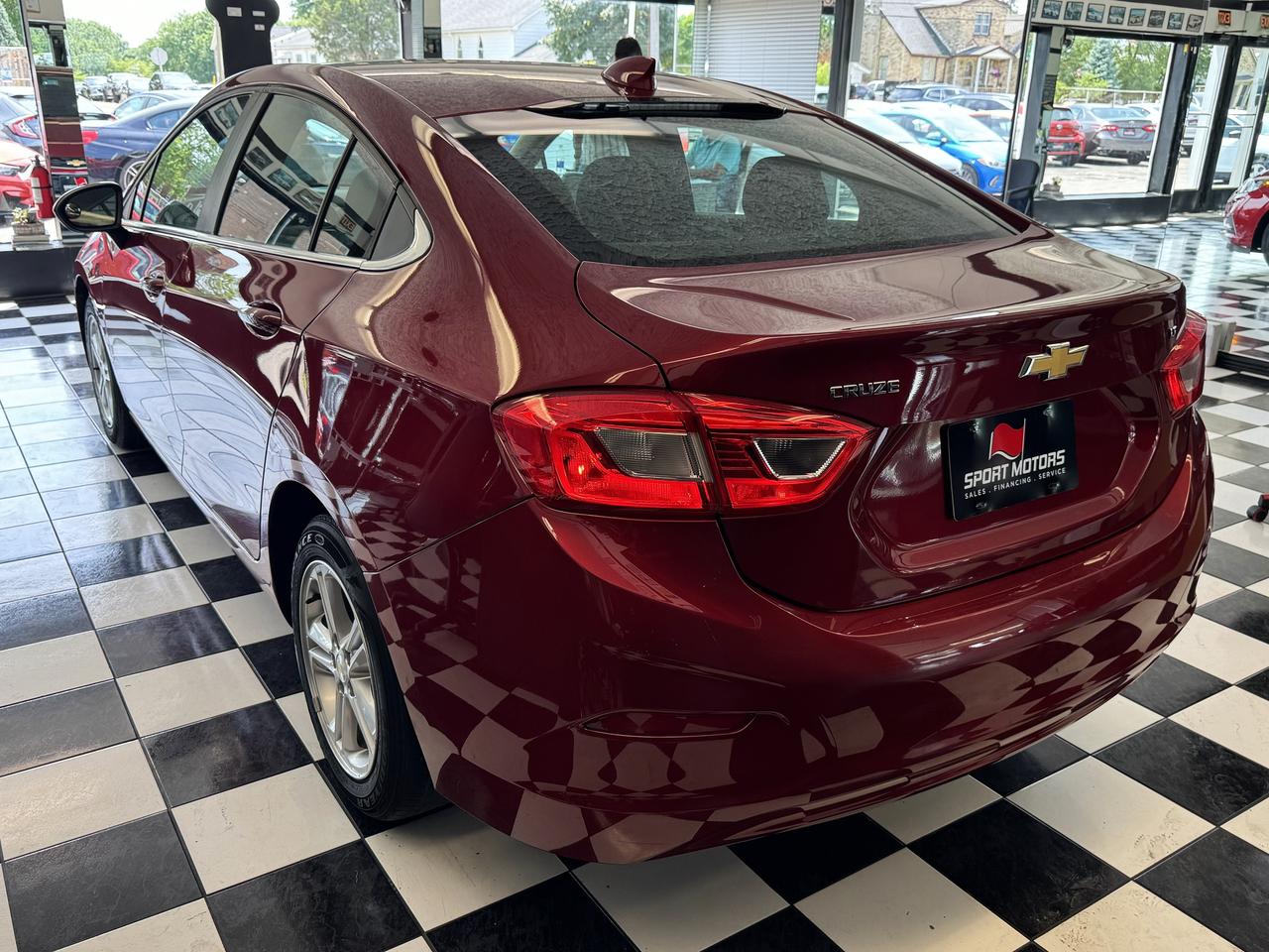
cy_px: 476
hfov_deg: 61.7
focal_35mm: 29
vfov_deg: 48.2
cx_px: 634
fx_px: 1063
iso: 64
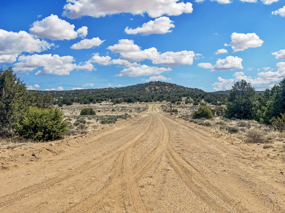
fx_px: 214
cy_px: 106
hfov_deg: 67.3
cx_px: 142
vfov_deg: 53.1
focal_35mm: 26
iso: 50
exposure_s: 1/8000
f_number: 1.5
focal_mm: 5.7
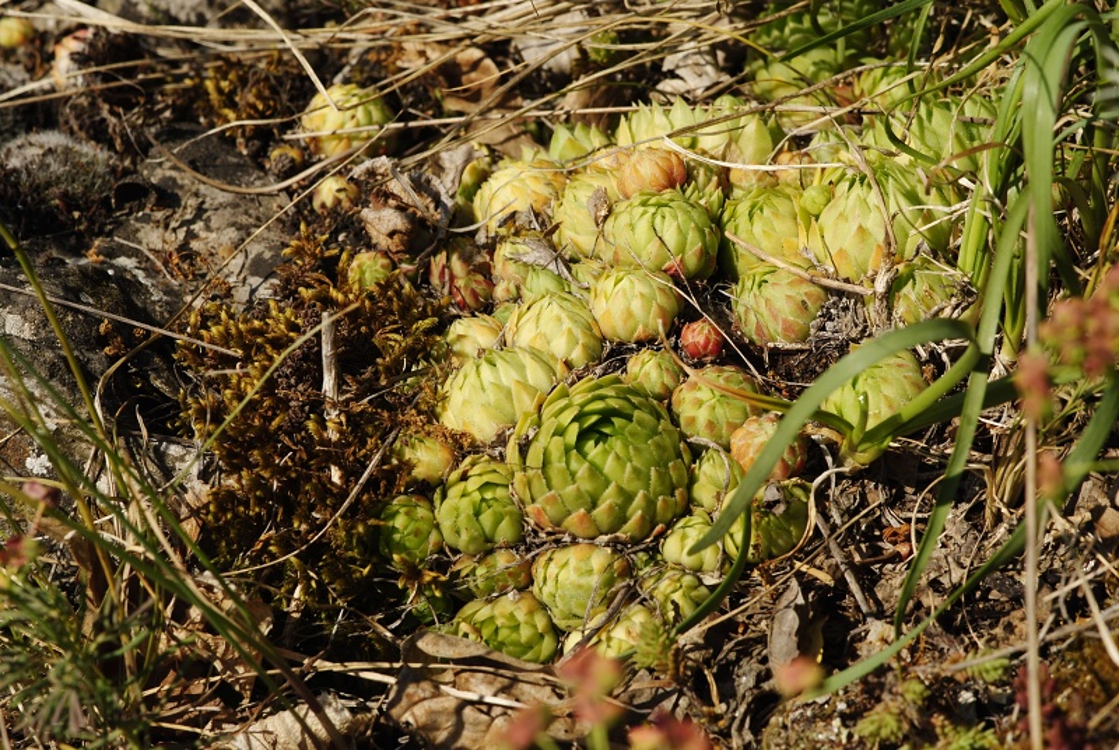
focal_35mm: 128
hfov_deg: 16.0
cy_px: 375
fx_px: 3969
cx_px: 560
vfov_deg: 10.8
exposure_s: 1/200
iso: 100
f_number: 10
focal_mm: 85
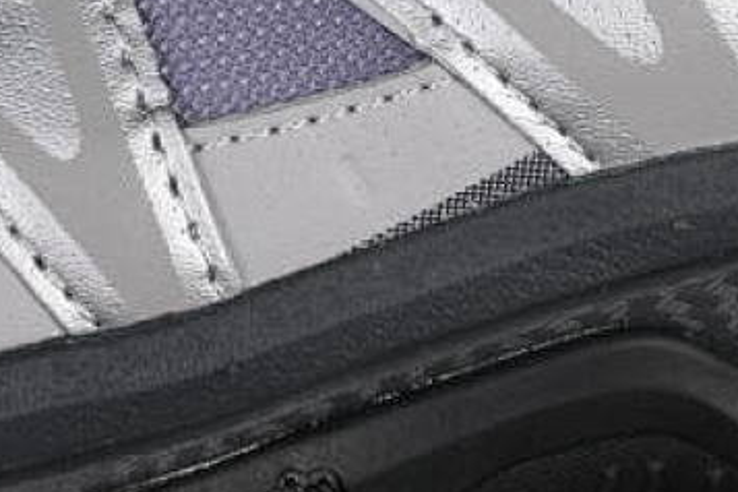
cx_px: 655
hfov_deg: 9.0
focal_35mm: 227
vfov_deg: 6.0
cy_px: -74
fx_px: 4653
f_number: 6.3
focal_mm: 50
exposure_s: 1/60
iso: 160
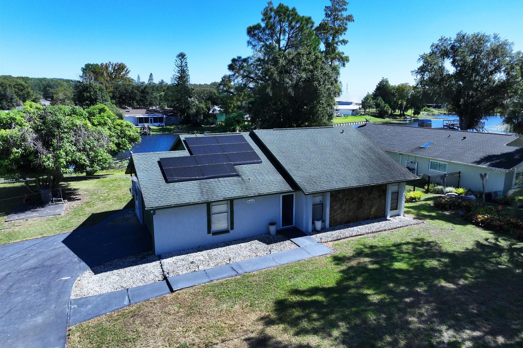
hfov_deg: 71.5
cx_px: 261
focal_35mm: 25
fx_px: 363
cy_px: 170
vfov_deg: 51.3
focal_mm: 12.29
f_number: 3.2
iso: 100
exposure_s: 1/320
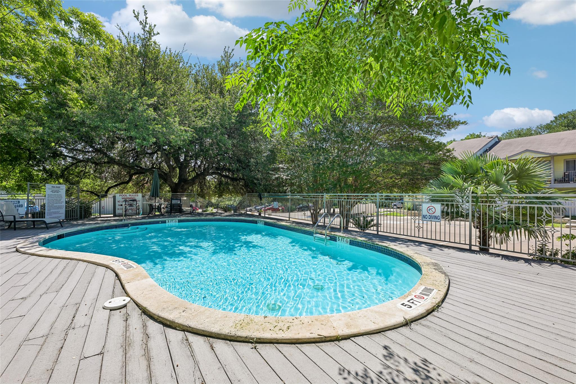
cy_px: 192
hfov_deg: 100.4
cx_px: 288
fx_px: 240
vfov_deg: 77.3
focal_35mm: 15
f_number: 6.7
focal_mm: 15
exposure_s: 1/350
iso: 100
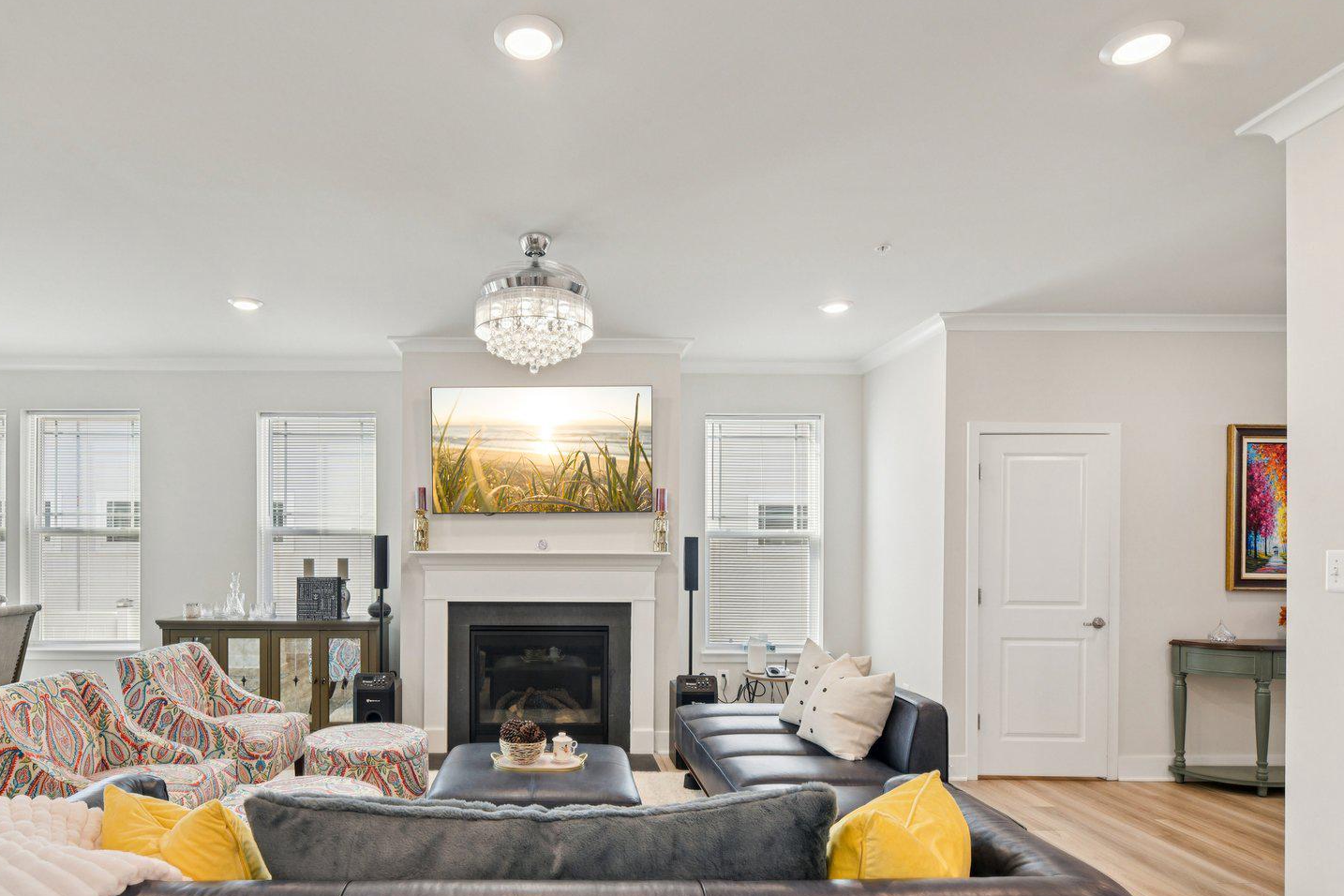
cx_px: 542
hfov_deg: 83.0
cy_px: 567
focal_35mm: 20
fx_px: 747
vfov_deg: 61.0
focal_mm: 14
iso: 220
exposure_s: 1/15
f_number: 8
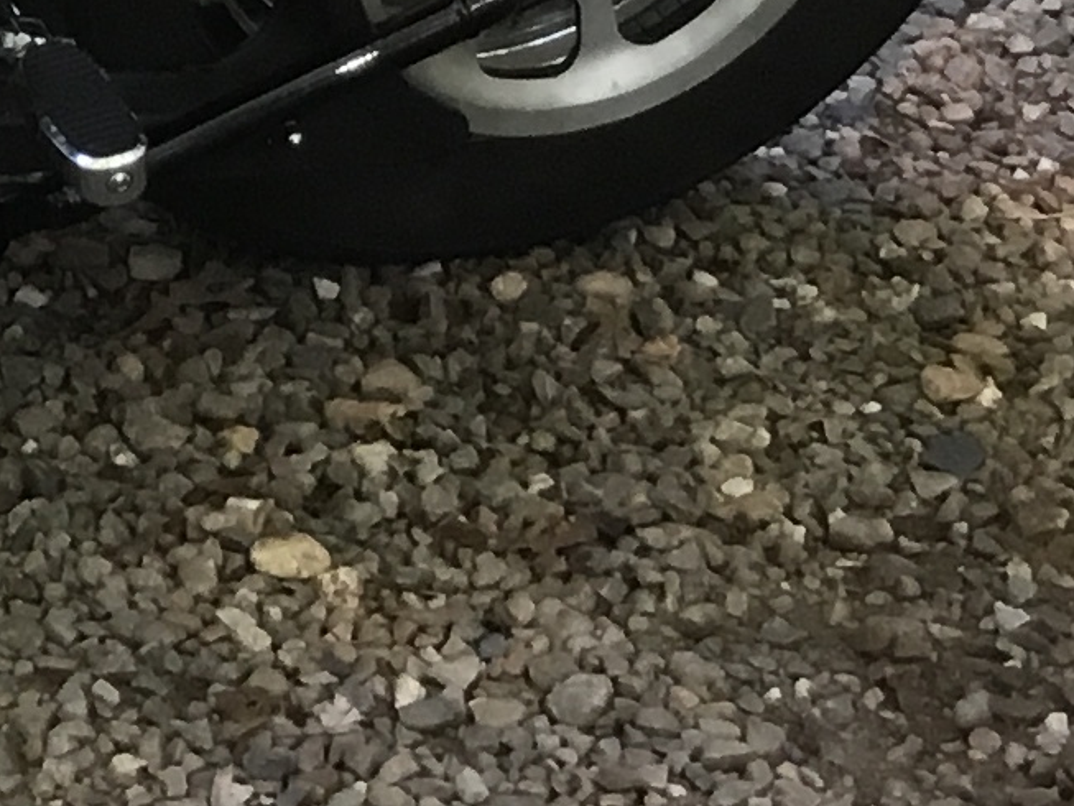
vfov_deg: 9.2
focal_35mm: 155
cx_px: -696
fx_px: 4810
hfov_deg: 12.0
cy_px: -521
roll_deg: +3.9
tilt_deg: -16.9
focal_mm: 3.3
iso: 25
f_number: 2.4
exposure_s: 1/30
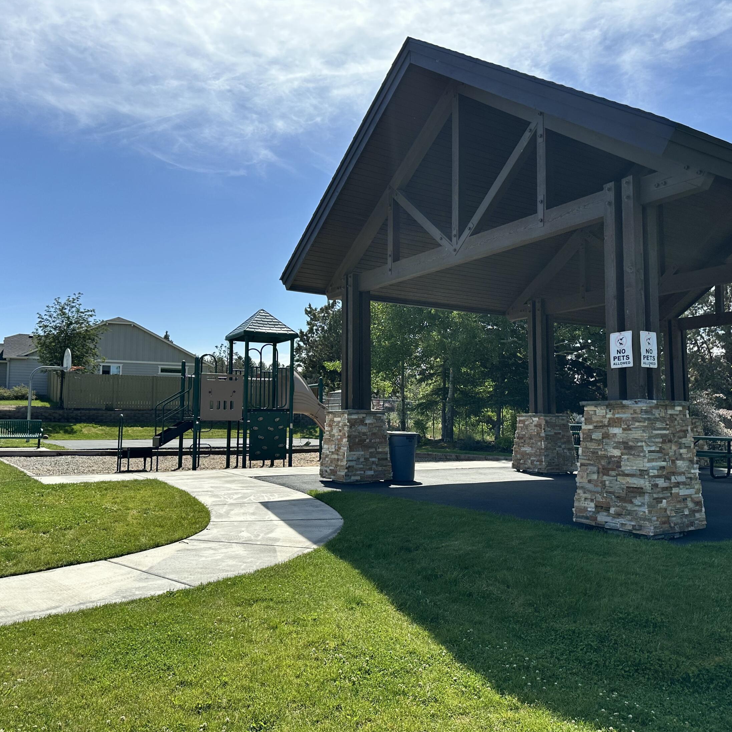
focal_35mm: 29
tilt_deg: +6.1
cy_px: 368
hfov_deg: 55.6
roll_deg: -0.4
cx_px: 378
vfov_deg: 55.6
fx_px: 694
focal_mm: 6.86
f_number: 1.78
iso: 80
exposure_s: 1/4762
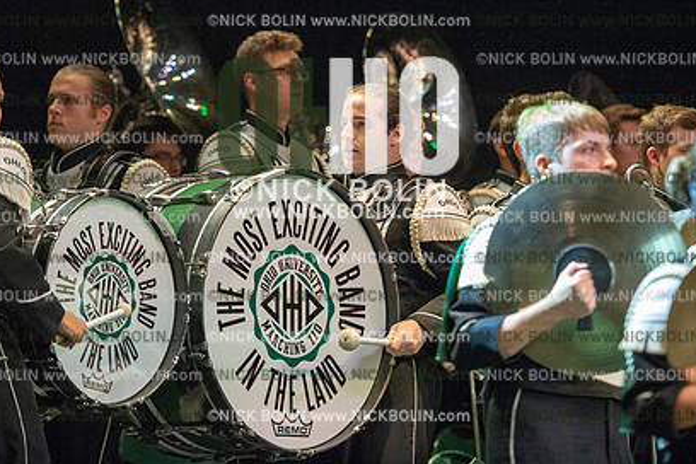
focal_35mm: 213
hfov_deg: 9.7
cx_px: 338
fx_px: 4118
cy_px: 138
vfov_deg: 6.4
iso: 8000
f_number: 2.8
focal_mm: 150
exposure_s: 1/2000
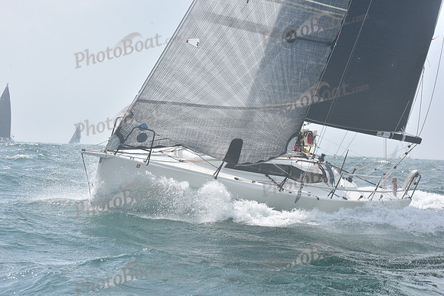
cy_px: 148
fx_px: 1209
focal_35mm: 98
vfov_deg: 14.0
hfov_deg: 20.8
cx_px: 222
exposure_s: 1/800
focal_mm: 98
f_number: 11
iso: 320
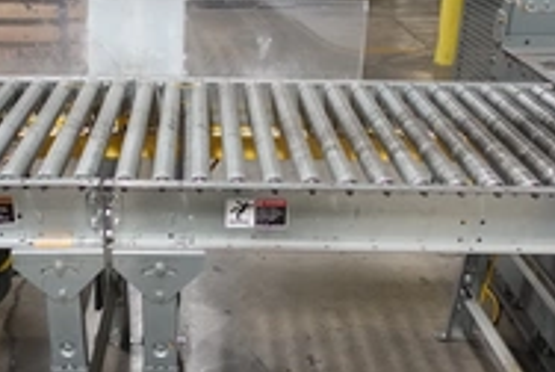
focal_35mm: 51
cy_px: 300
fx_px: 787
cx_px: 216
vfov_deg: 26.1
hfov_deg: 38.6
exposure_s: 1/250
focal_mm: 8.8
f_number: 1.8
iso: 1600
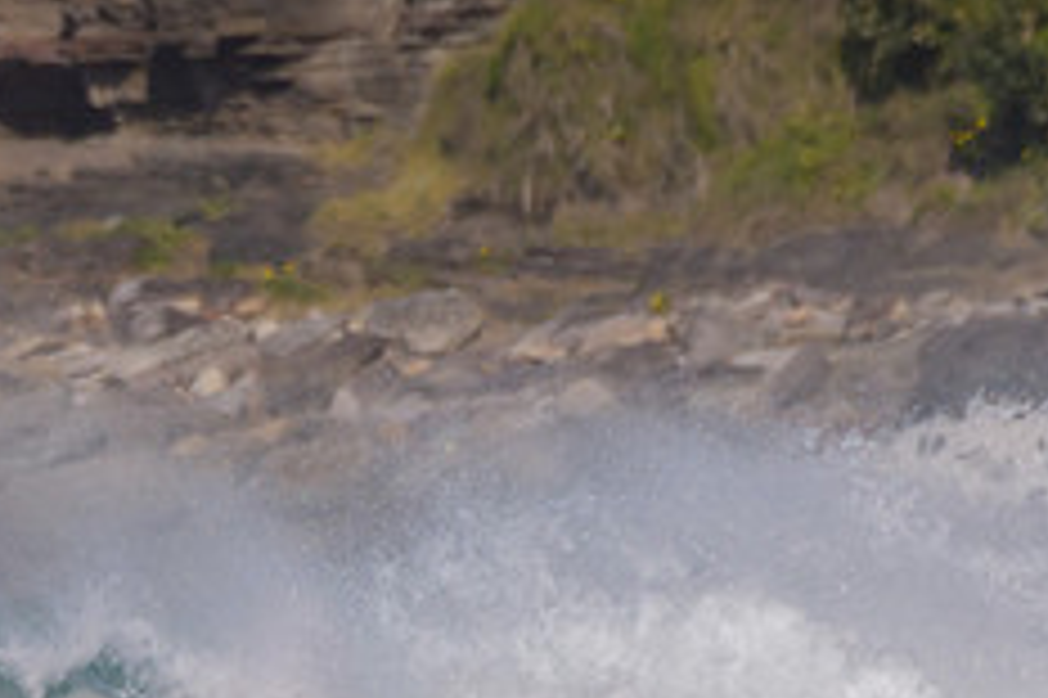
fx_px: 83284
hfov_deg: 0.7
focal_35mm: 2863
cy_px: 640
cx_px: 247
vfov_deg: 0.5
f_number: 11
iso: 640
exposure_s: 1/2000
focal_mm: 1000
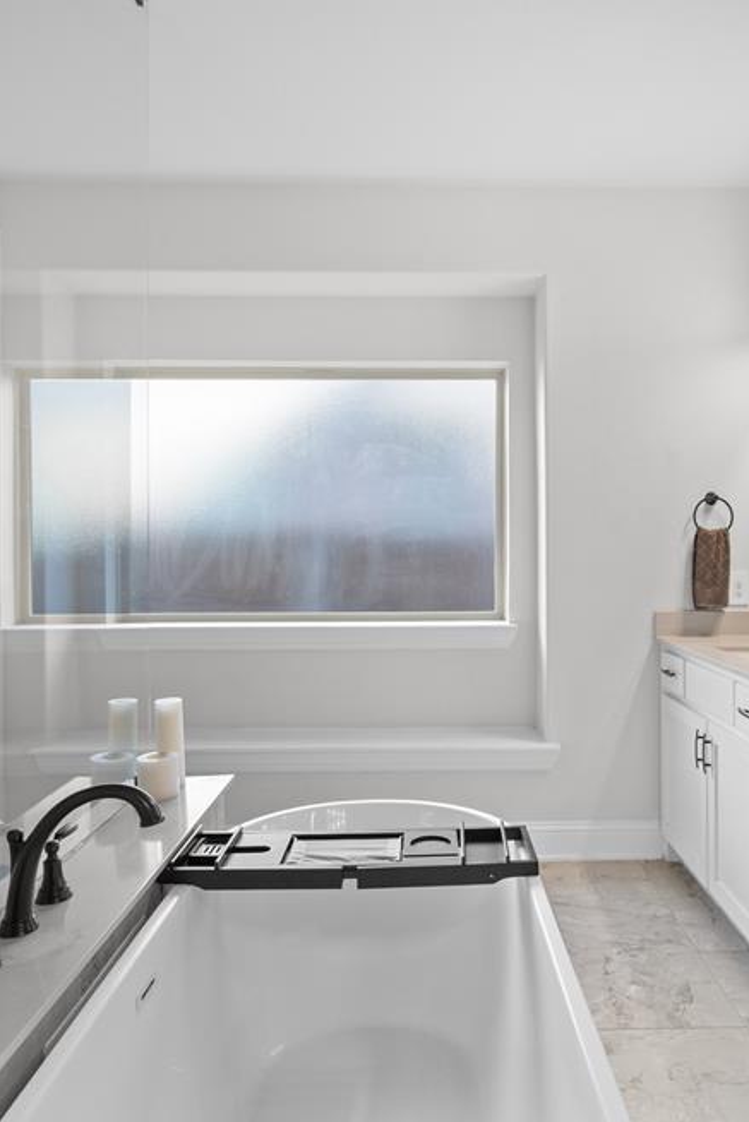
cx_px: 451
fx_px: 780
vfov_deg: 71.5
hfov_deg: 51.0
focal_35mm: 25
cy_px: 570
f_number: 7.1
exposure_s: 1/2
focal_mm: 16
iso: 640
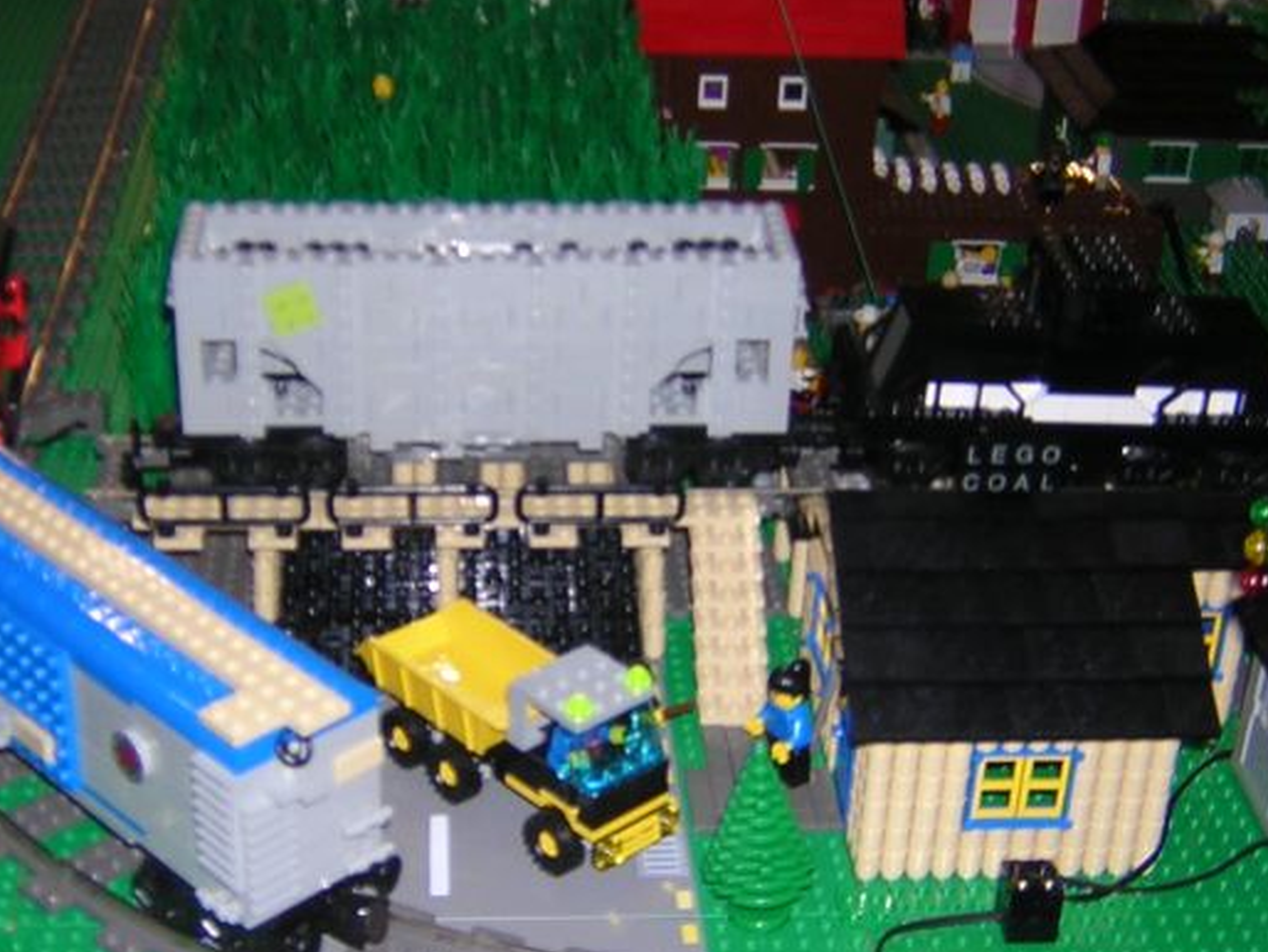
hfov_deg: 34.3
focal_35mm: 56
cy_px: 483
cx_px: 570
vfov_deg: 26.1
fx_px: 2052
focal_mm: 4.7
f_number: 2.6
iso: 100
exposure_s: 1/60.1
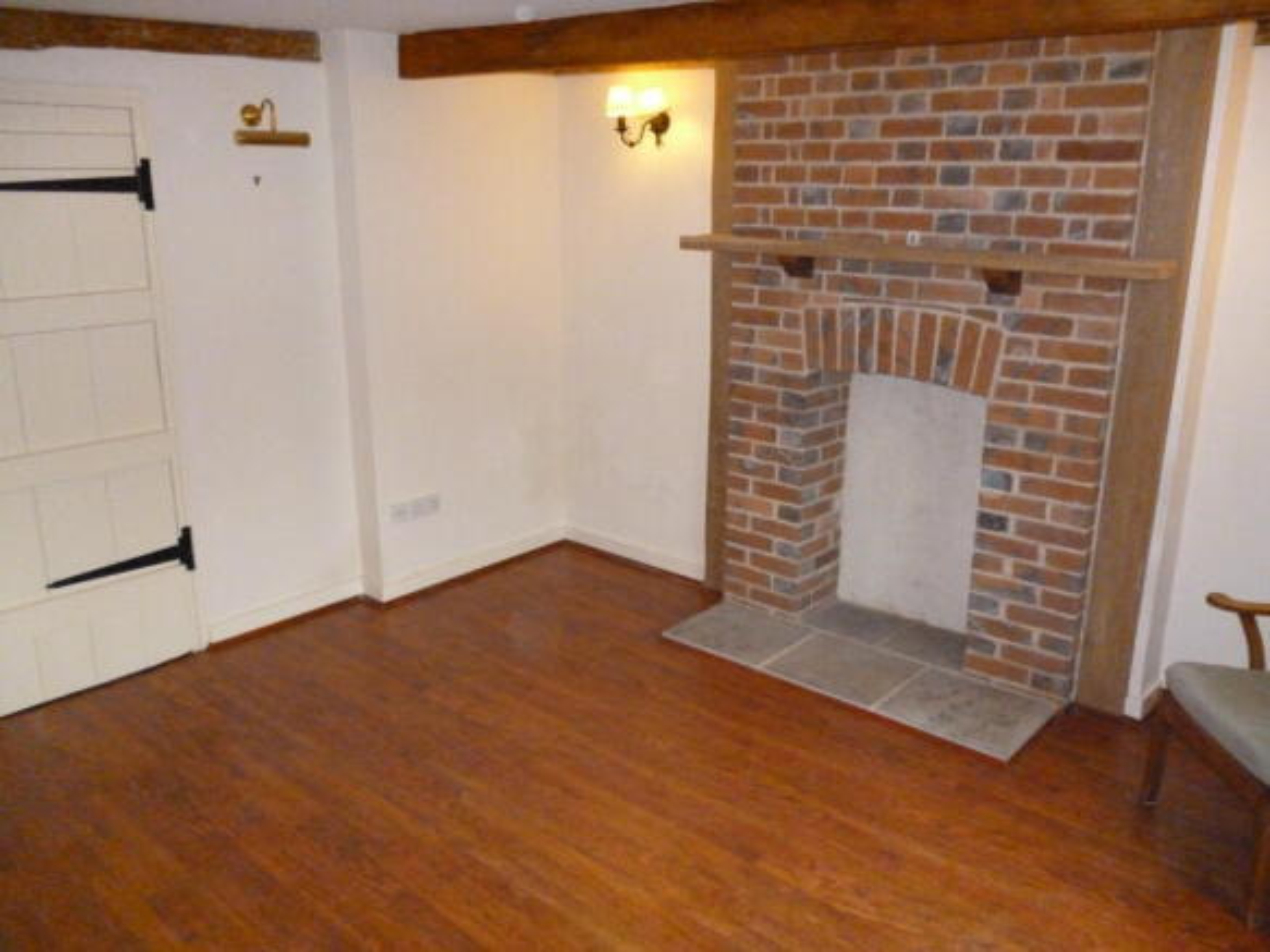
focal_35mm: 28
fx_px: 1027
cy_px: 476
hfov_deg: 63.5
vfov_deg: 49.7
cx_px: 635
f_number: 3.1
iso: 1000
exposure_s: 1/60
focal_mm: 5
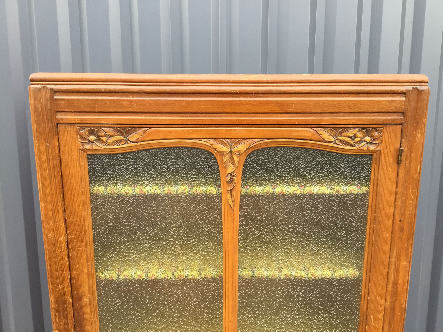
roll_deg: -0.2
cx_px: 222
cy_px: 166
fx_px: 397
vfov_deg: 45.4
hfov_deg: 58.4
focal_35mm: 31
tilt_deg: -8.4
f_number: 2.4
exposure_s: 1/100
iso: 32
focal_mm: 3.3
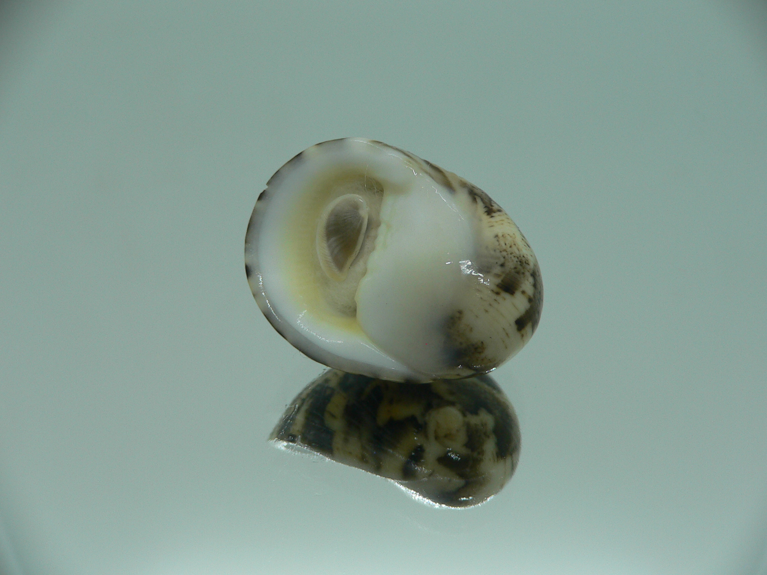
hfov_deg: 52.6
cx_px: 384
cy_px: 288
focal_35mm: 35
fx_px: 776
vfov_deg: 40.7
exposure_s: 1/60
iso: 80
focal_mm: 4.6
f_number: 2.8
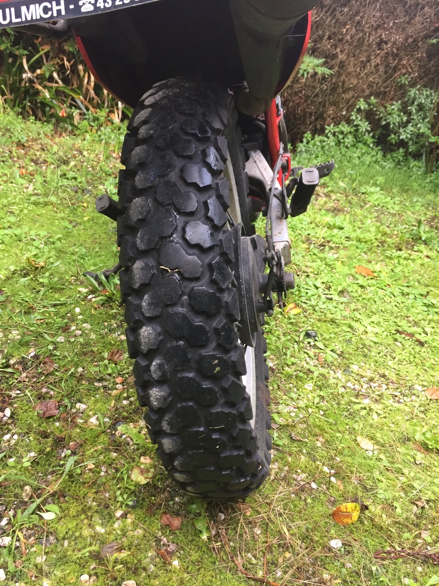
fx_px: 490
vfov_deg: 61.7
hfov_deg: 48.2
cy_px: 293
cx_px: 220
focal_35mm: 29
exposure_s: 1/33
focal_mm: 4.15
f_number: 2.2
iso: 50
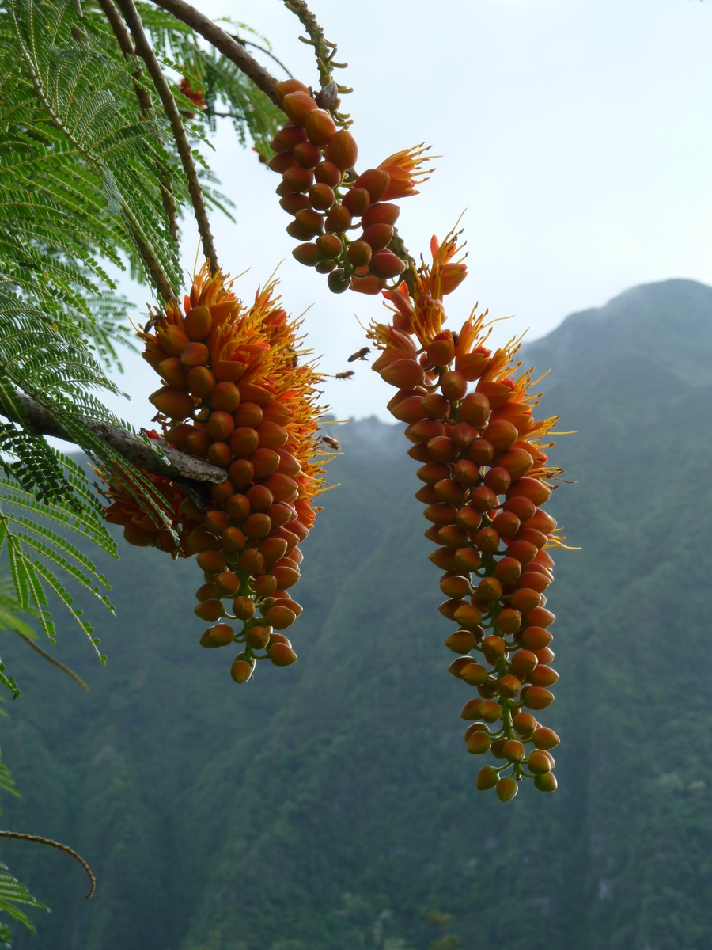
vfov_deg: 18.9
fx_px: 2852
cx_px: 356
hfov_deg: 14.2
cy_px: 475
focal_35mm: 104
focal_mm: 17
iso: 80
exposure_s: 1/200
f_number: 4.3
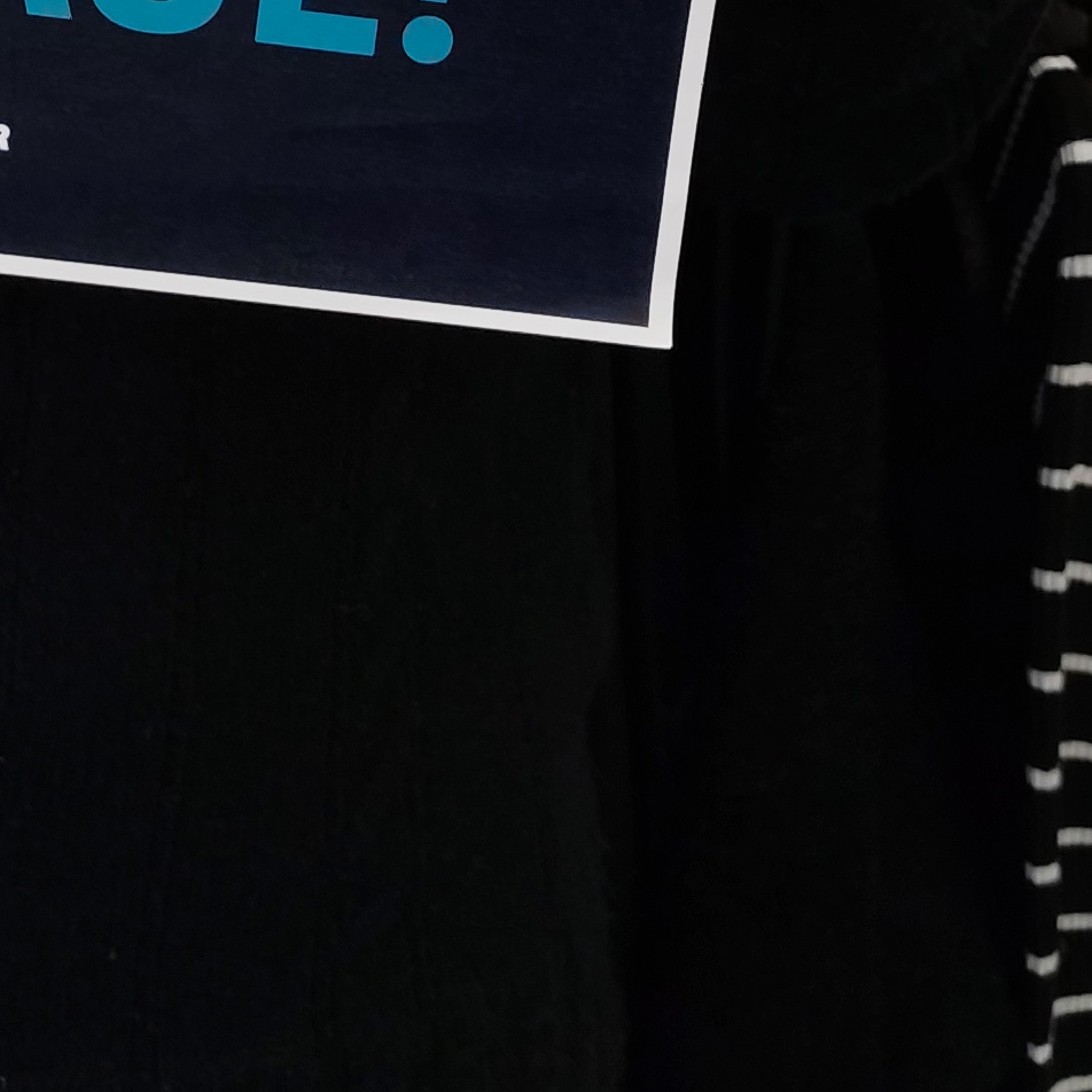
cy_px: -524
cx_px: -39
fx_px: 3248
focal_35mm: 91
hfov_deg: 18.5
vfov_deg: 17.3
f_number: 1.88
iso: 88
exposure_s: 1/100
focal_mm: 5.56
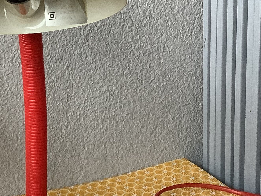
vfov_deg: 19.1
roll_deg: +4.2
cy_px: 122
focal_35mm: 77
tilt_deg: -17.5
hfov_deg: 25.0
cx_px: 63
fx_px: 581
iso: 400
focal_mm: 3.3
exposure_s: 1/30
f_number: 2.4
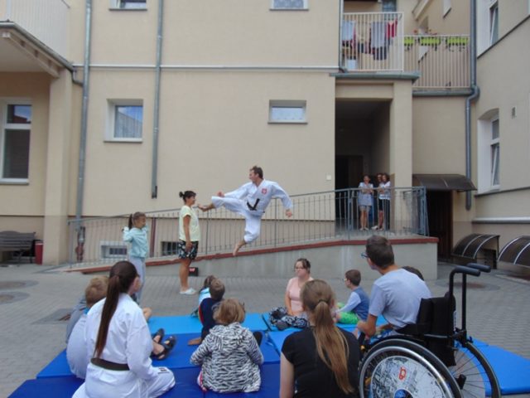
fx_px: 383
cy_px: 199
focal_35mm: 25
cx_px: 265
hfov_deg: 69.4
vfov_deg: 54.9
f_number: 3
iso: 80
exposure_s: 1/400
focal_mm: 4.5
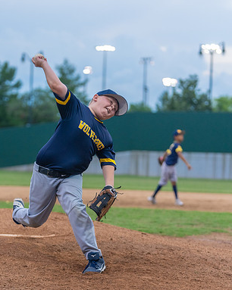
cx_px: 55
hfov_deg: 12.0
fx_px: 1099
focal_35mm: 128
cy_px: 144
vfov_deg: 15.0
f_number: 2.8
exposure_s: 1/1000
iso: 1250
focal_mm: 90
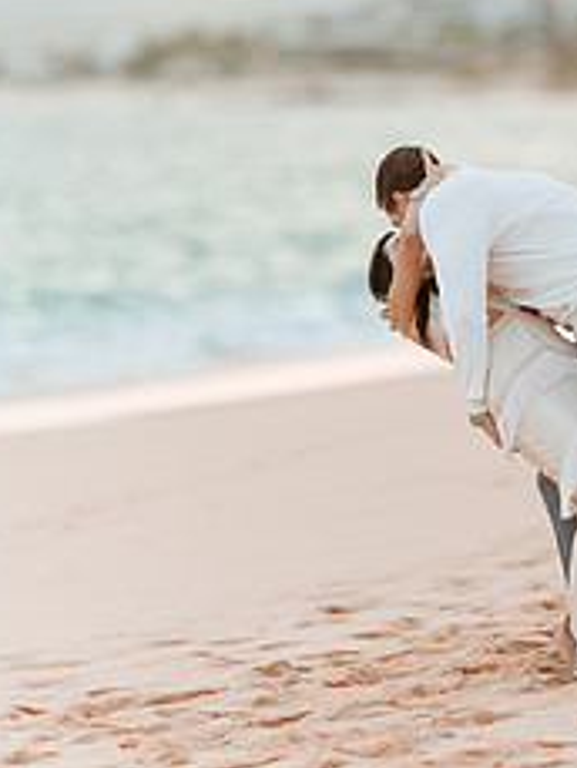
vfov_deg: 7.8
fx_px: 5662
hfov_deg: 5.8
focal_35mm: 255
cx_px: 460
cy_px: 184
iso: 320
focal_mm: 135
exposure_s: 1/5000
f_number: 1.8
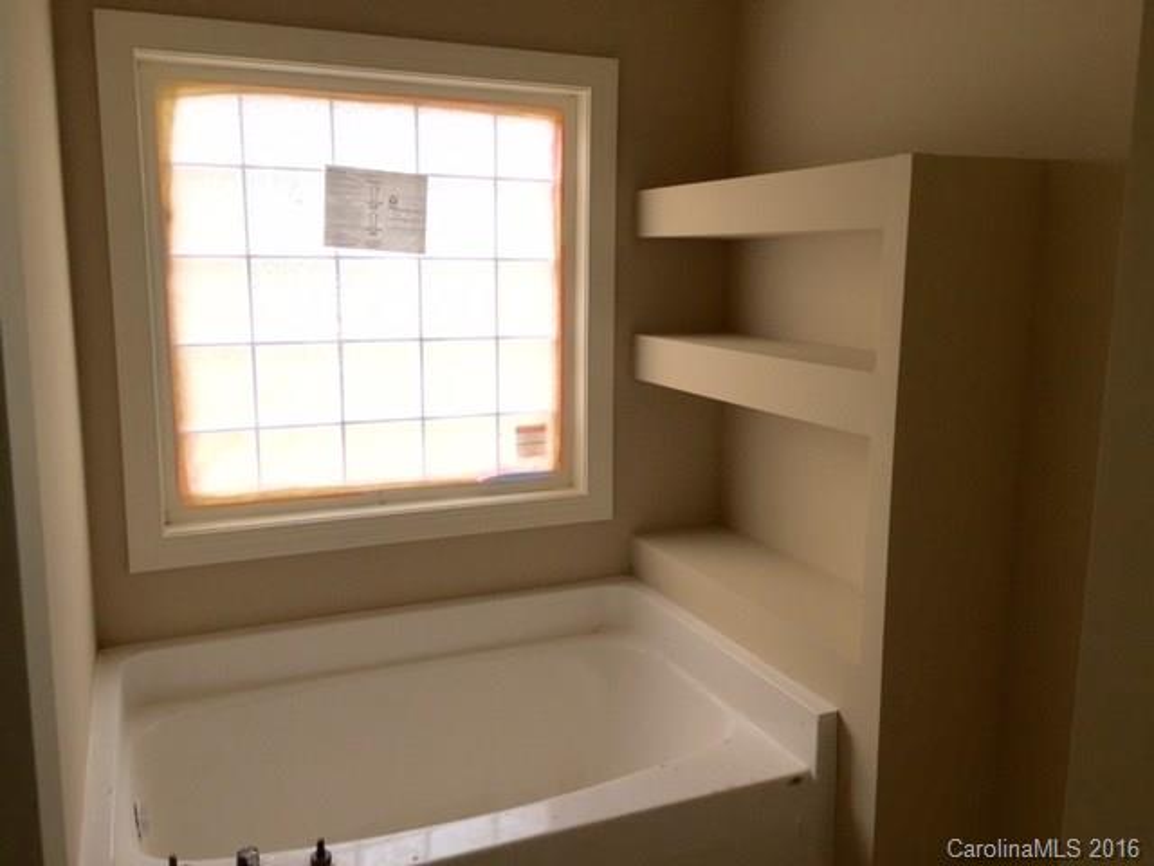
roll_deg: -1.2
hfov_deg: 61.7
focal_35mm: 29
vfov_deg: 48.2
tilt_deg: -8.7
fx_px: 967
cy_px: 433
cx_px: 577
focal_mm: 4.15
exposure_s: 1/120
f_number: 2.2
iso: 32
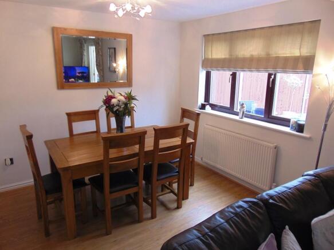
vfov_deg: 54.9
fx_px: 241
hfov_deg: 69.4
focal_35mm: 25
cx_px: 167
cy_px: 125
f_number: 3
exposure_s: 1/30
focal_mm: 4.5
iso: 100
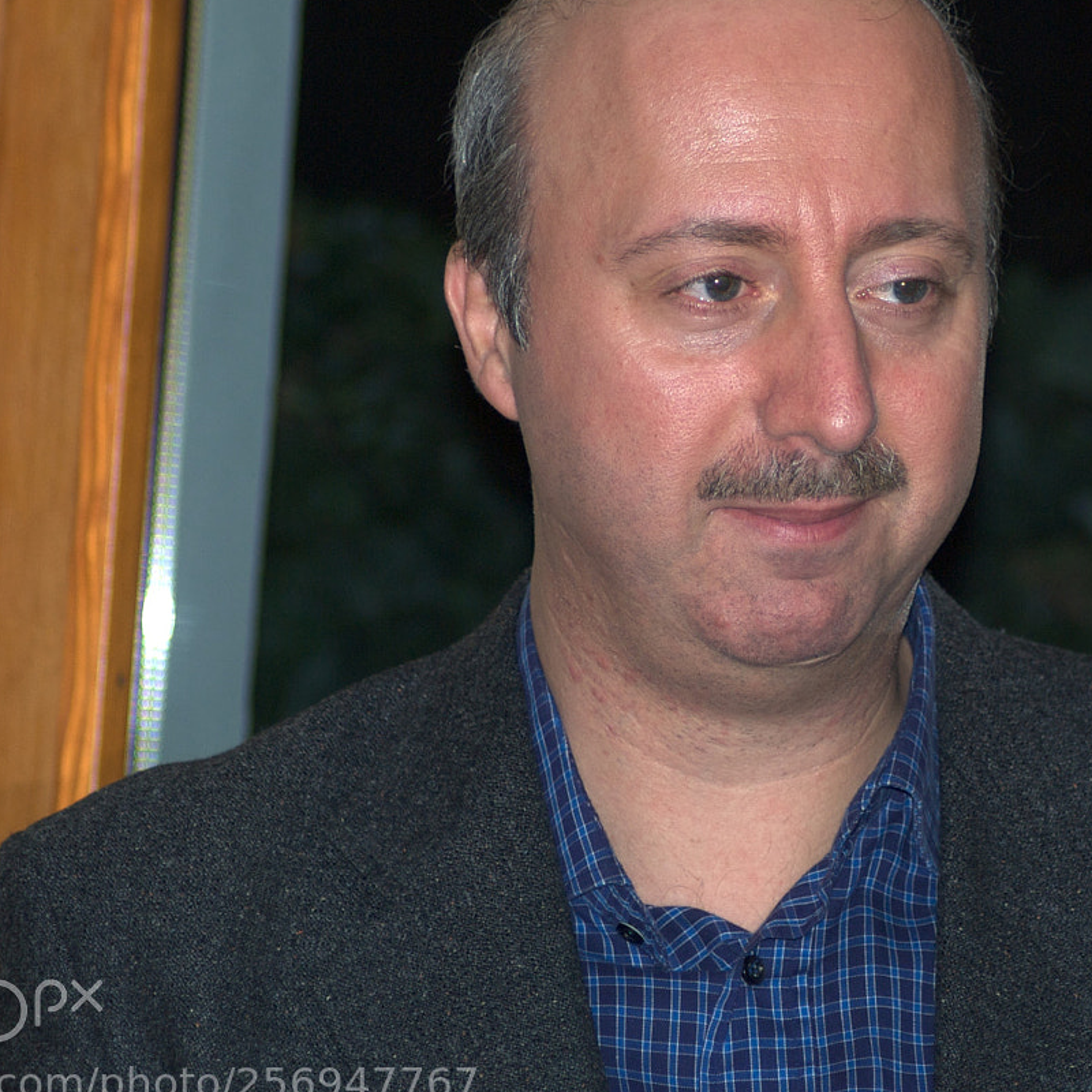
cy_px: 459
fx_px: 10564
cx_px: 856
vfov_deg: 5.9
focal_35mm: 296
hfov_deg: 5.9
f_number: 4.2
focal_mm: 116
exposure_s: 1/125
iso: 180
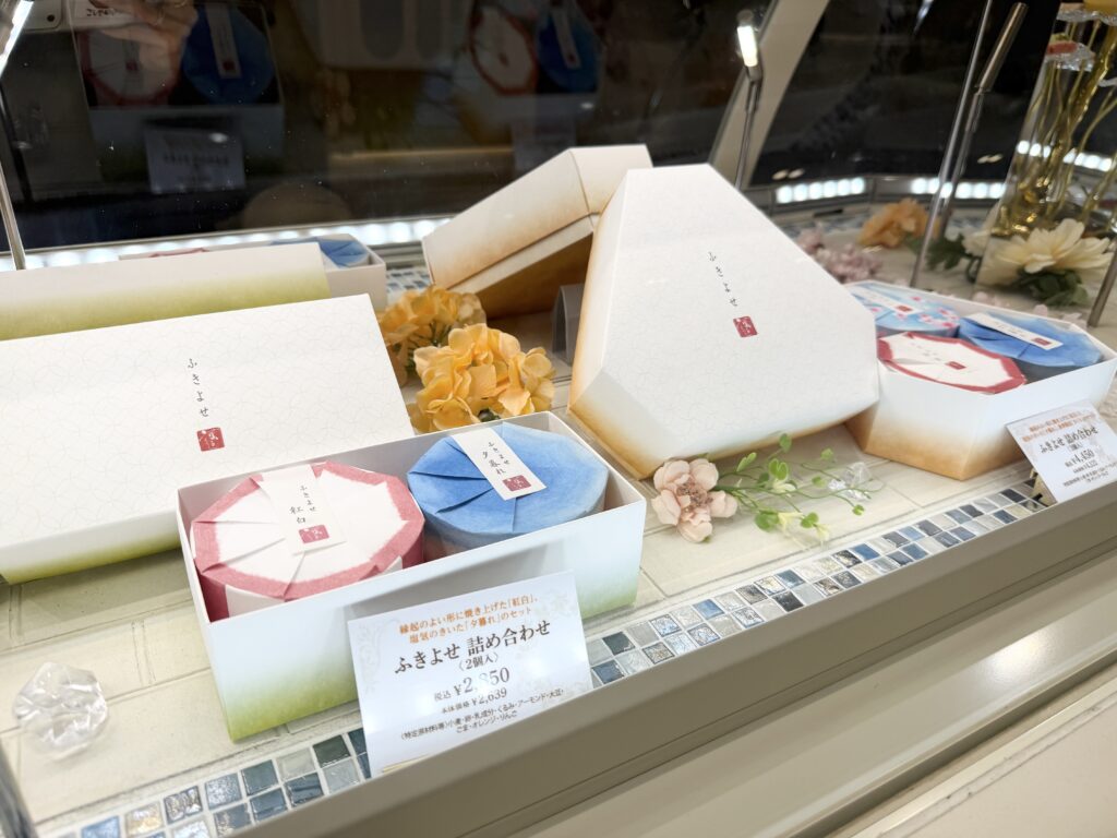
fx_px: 774
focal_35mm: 24
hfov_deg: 71.6
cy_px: 419
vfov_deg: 56.8
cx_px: 558
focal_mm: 6.76
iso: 80
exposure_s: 1/2703
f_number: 1.78
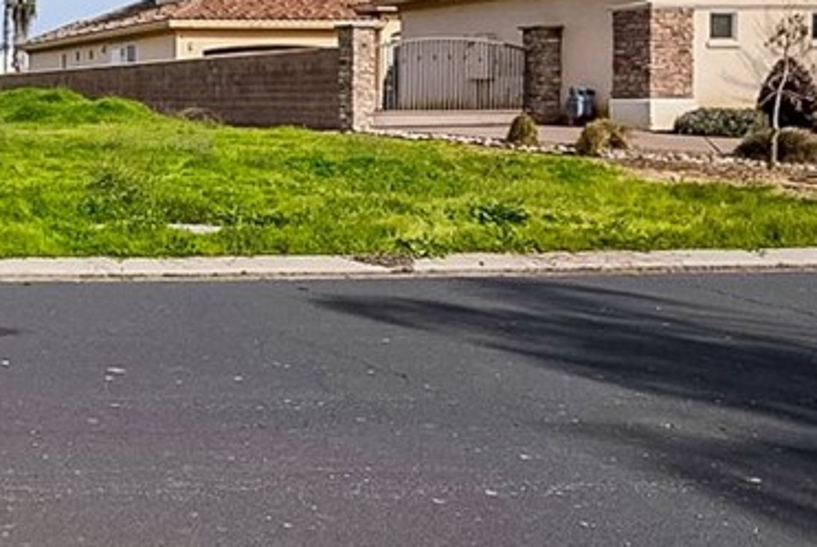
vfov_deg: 30.1
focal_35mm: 44
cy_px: 141
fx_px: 1000
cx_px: -222
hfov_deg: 33.6
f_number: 9
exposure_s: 1/400
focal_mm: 16
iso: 160
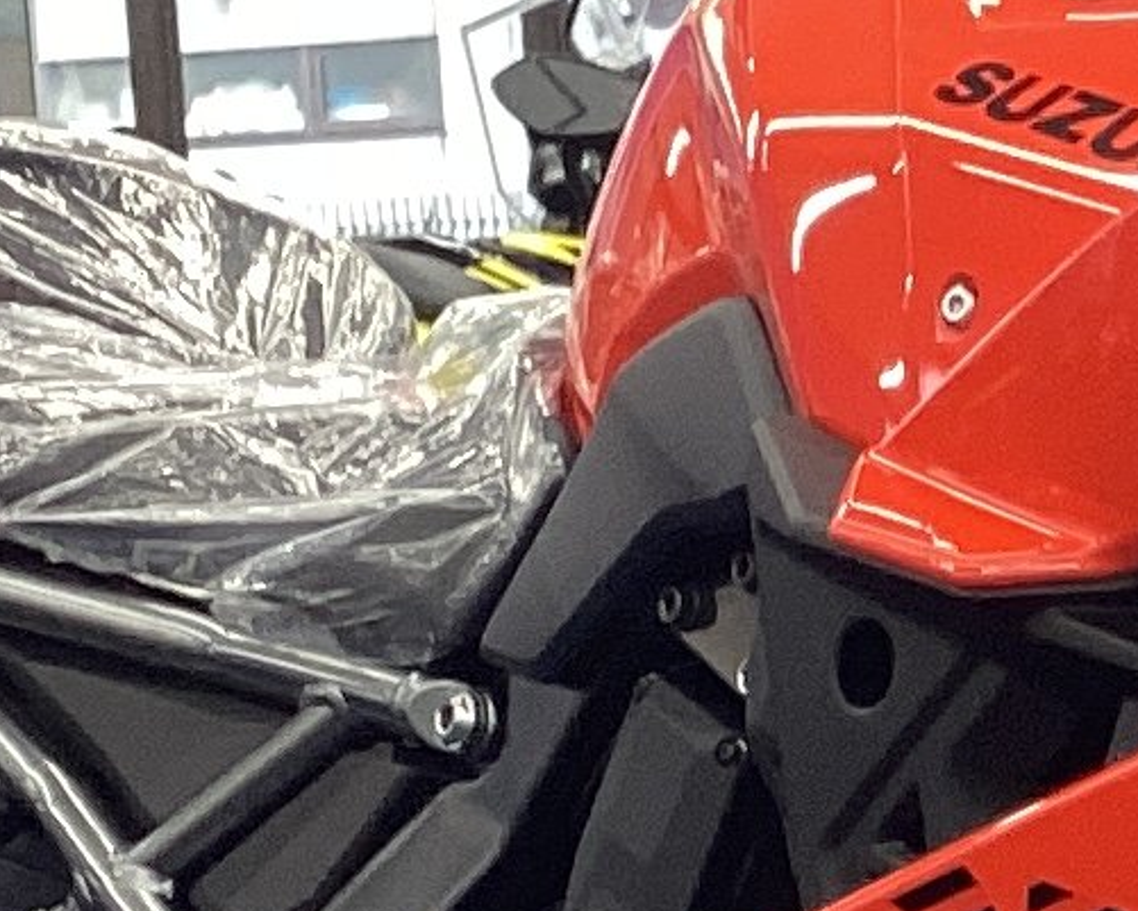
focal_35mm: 197
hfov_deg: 9.6
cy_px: 1143
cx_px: 1554
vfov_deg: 7.8
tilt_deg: -7.1
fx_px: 6636
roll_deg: +4.0
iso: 80
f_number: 2.4
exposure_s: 1/60
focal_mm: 3.3
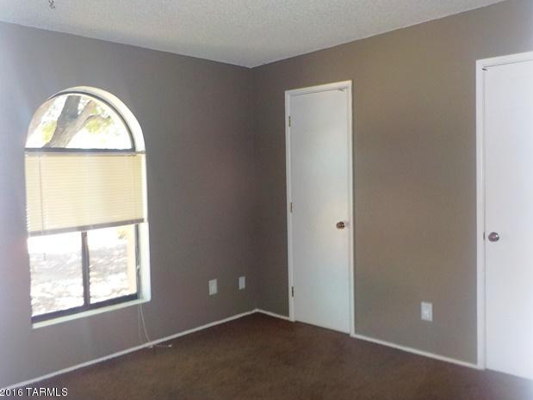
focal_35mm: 31
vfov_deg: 45.5
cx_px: 262
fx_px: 478
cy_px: 203
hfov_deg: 58.3
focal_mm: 4.1
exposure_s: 1/30
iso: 200
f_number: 3.3
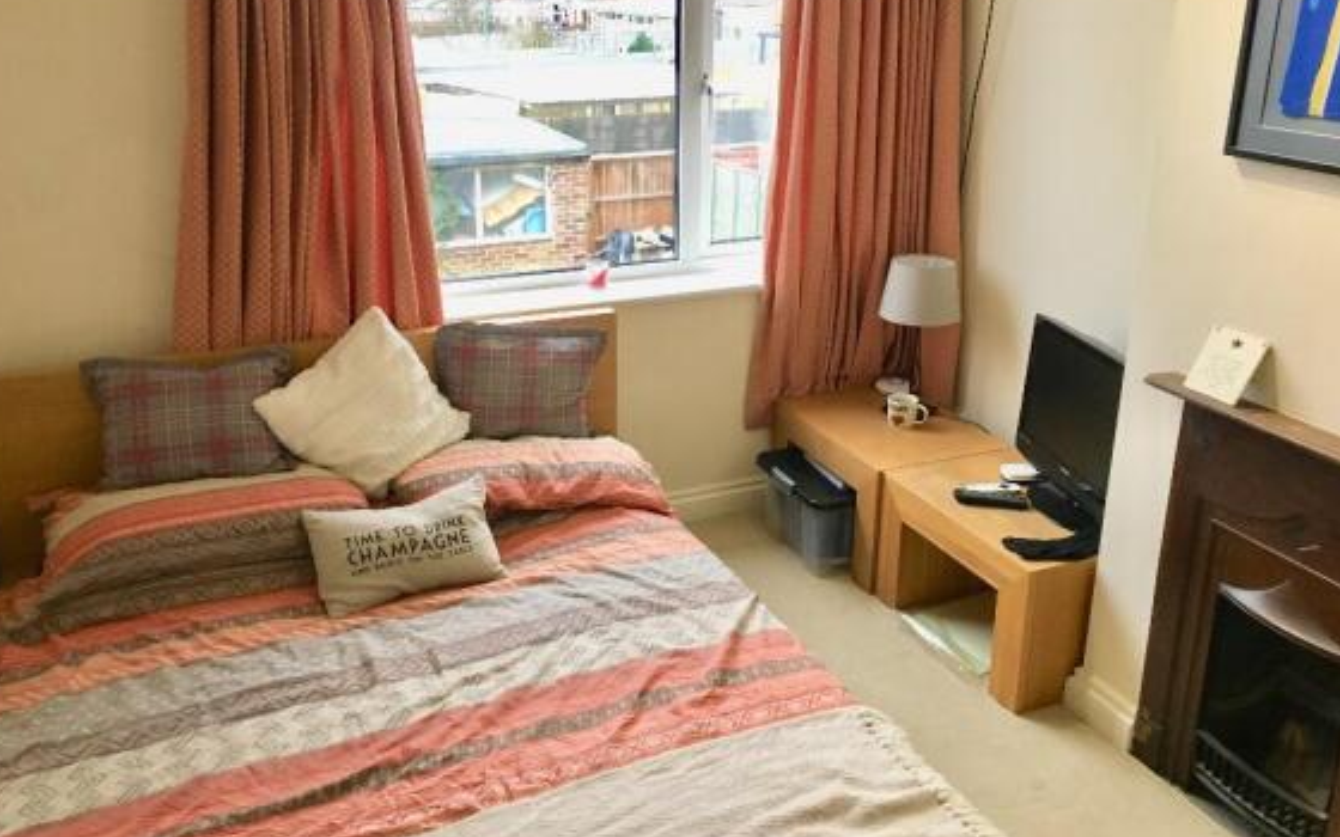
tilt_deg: -18.9
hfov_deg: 59.7
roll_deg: -0.2
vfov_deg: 39.4
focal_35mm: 32
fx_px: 1169
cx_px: 662
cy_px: 372
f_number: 2.2
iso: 125
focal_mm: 4.15
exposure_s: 1/33
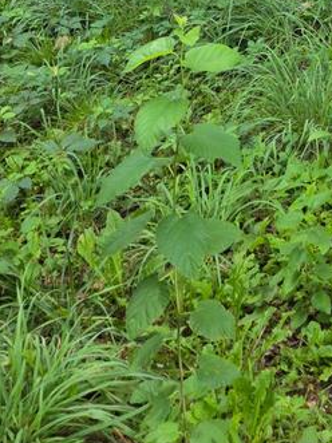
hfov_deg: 18.7
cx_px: 390
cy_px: -149
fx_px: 960
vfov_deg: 22.9
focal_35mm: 75
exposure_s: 1/180
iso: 64
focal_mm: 5.4
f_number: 1.8
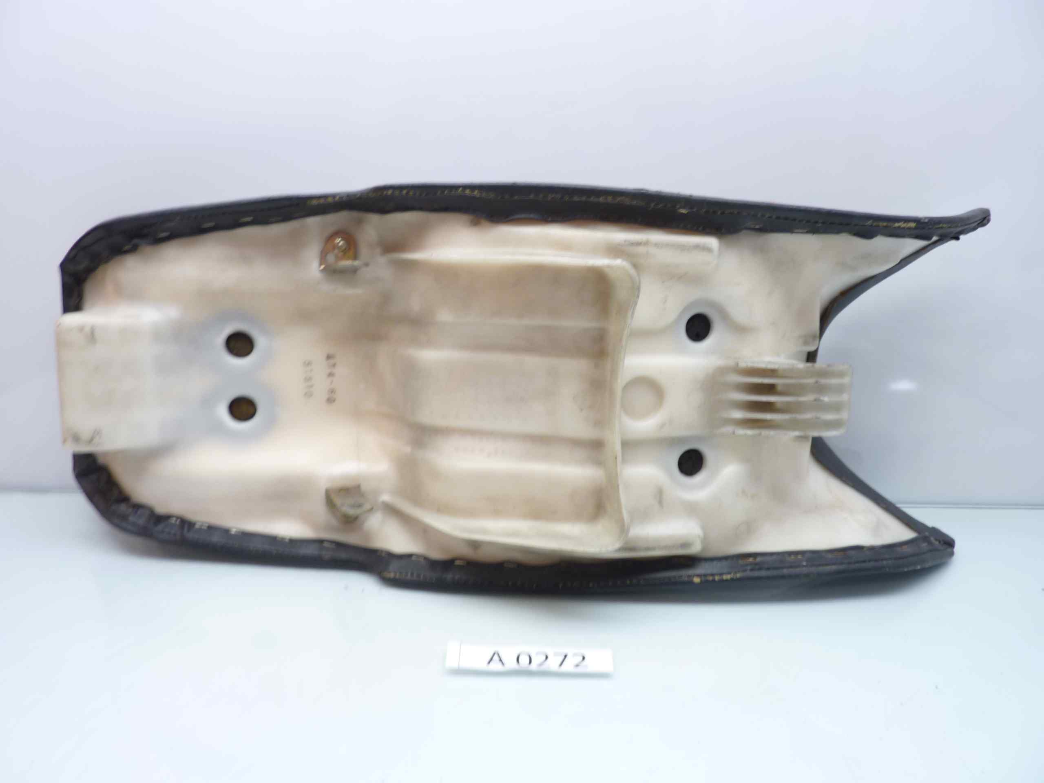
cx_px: 522
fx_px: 754
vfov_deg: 54.9
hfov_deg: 69.4
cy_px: 392
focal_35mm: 25
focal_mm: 4.1
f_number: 3.3
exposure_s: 1/10
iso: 80
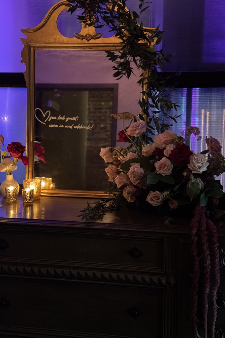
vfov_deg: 39.6
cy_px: 169
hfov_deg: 27.0
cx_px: 110
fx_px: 469
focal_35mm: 50
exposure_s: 1/20
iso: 1250
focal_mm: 6.76
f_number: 1.78
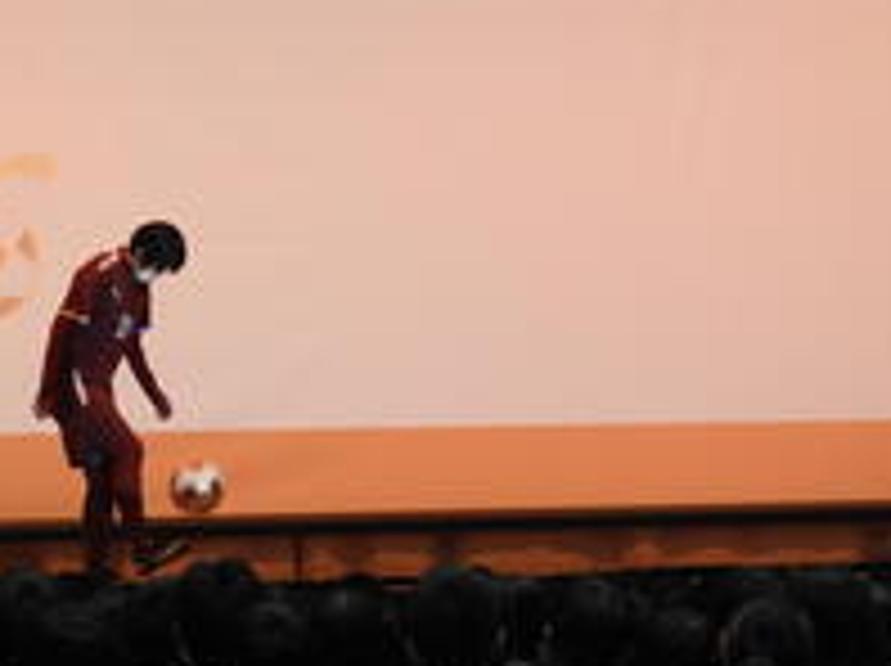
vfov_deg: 5.8
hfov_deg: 7.8
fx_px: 6504
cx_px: 310
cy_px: 36
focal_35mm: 253
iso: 400
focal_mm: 22.4
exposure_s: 1/50
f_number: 5
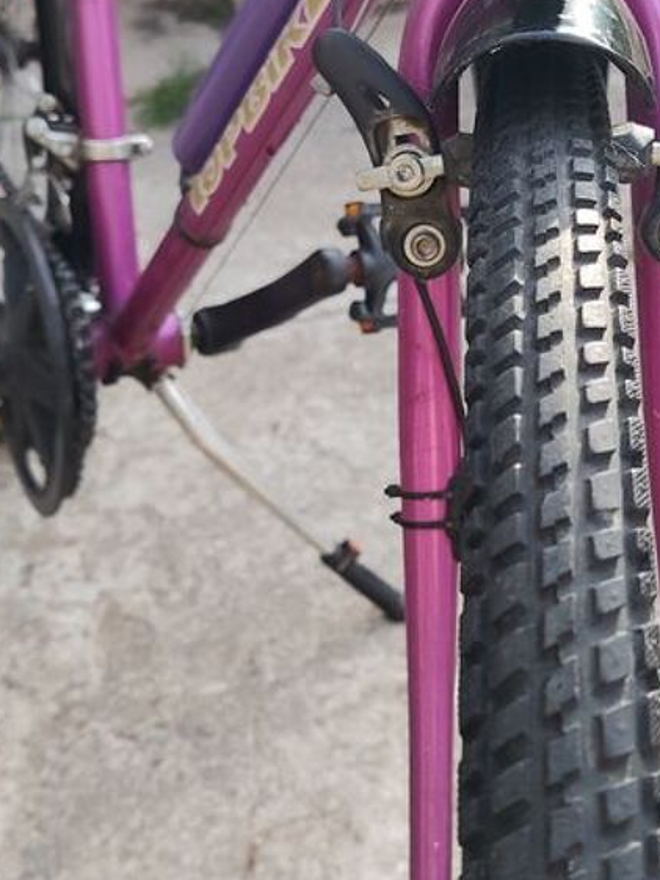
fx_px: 1448
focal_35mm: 57
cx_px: 488
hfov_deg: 25.4
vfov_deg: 33.7
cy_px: 382
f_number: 1.7
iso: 77
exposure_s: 1/100
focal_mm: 5.24
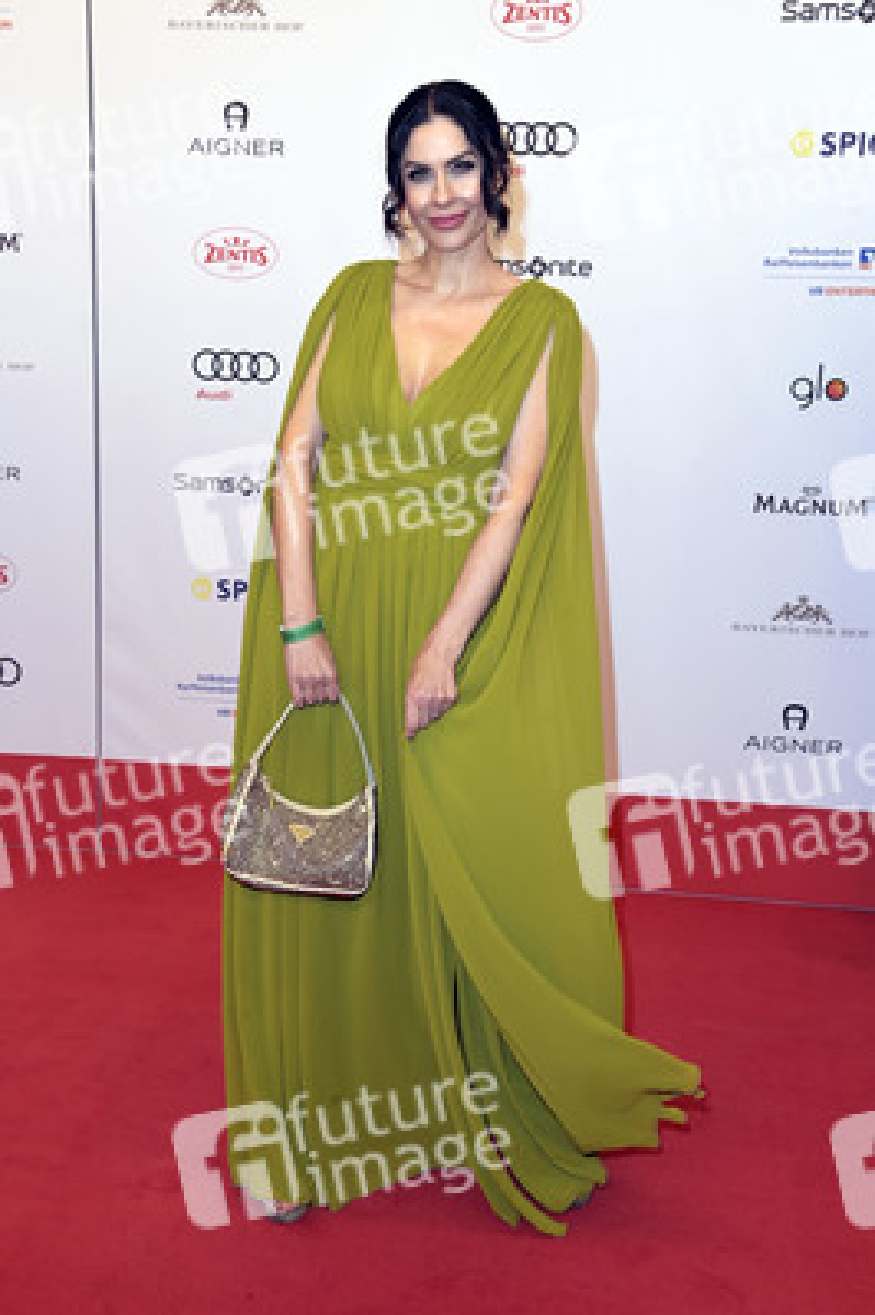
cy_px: 658
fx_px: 1643
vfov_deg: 43.6
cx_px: 438
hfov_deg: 29.8
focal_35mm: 45
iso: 400
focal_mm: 45
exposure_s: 1/250
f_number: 6.3
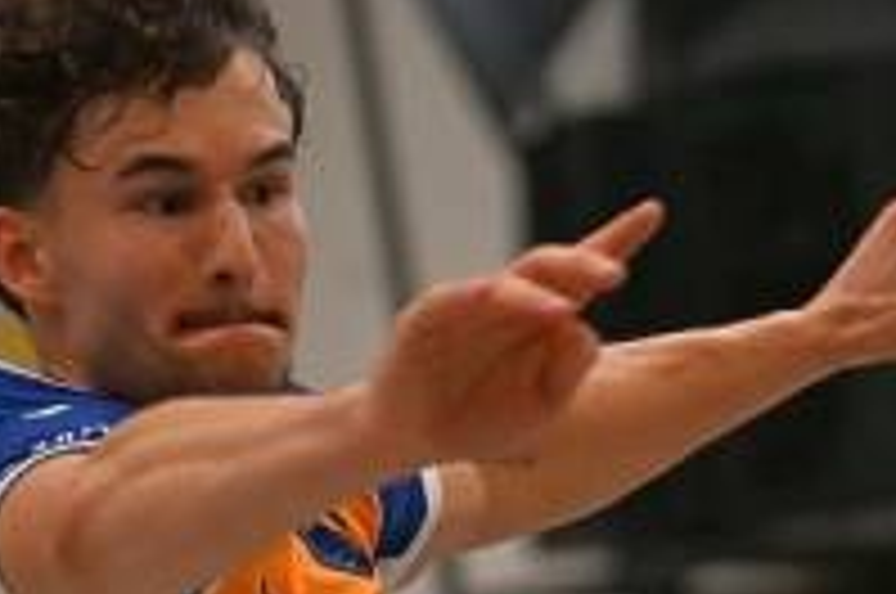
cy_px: 1006
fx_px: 10585
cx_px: 279
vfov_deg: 3.2
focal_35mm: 426
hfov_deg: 4.8
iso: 1600
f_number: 2.8
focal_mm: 90
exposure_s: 1/1000
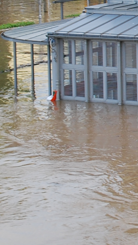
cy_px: 9
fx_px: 1248
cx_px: 397
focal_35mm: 192
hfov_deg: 5.9
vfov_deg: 11.1
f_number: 5
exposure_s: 1/60
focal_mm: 32
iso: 200
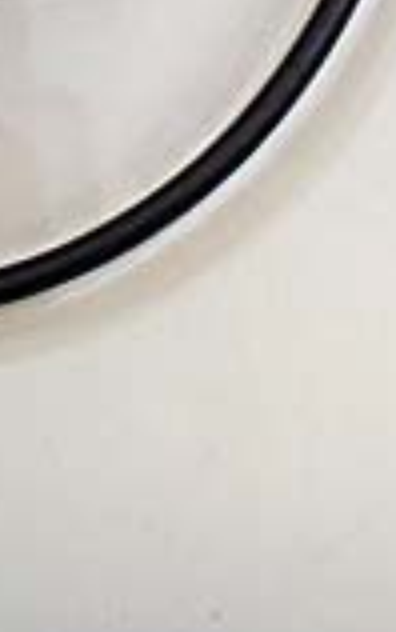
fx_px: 2965
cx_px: 100
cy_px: -204
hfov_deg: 7.6
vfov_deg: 11.8
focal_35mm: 172
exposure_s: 1/40
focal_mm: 7.28
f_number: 4.7
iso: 320
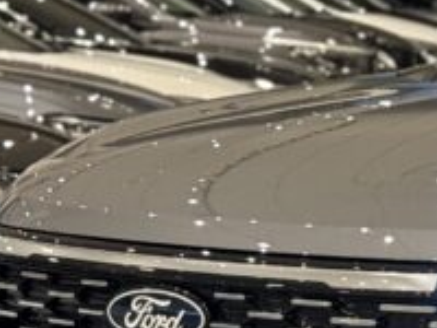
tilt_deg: -5.6
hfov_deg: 7.7
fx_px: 3106
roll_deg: +0.0
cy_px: 315
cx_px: 839
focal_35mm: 246
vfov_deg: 6.0
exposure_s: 1/60
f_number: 1.78
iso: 250
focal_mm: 6.76
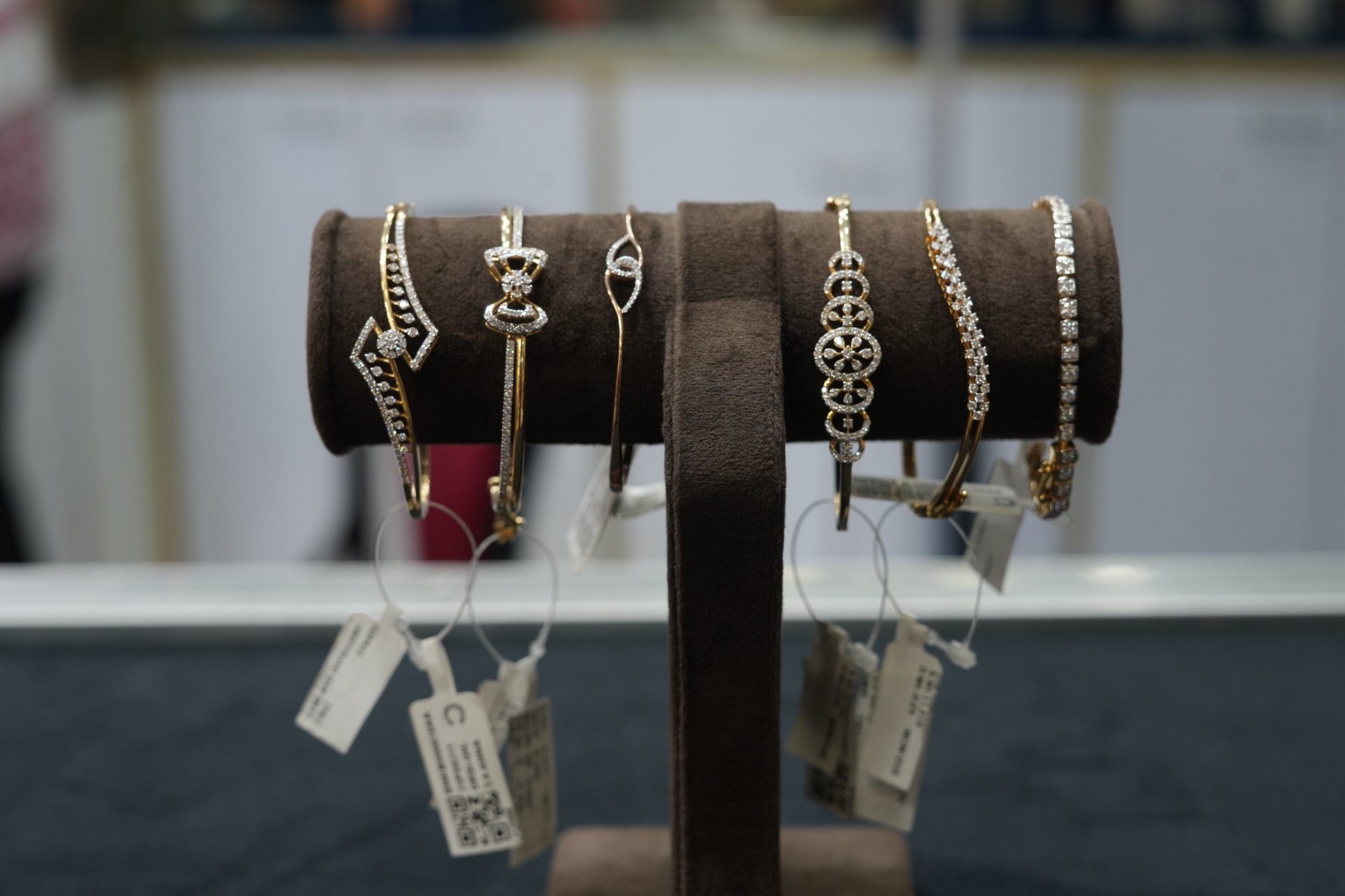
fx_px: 1868
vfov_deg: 27.0
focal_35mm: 50
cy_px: 448
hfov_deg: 39.6
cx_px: 672
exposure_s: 1/100
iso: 640
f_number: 5
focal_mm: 50
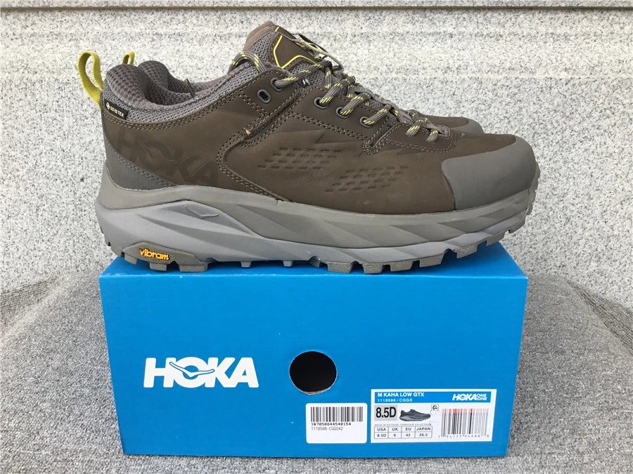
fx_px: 567
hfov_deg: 58.4
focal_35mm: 31
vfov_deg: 45.4
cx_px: 316
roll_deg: +0.8
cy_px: 237
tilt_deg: -18.8
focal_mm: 3.3
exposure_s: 1/100
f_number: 2.4
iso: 32
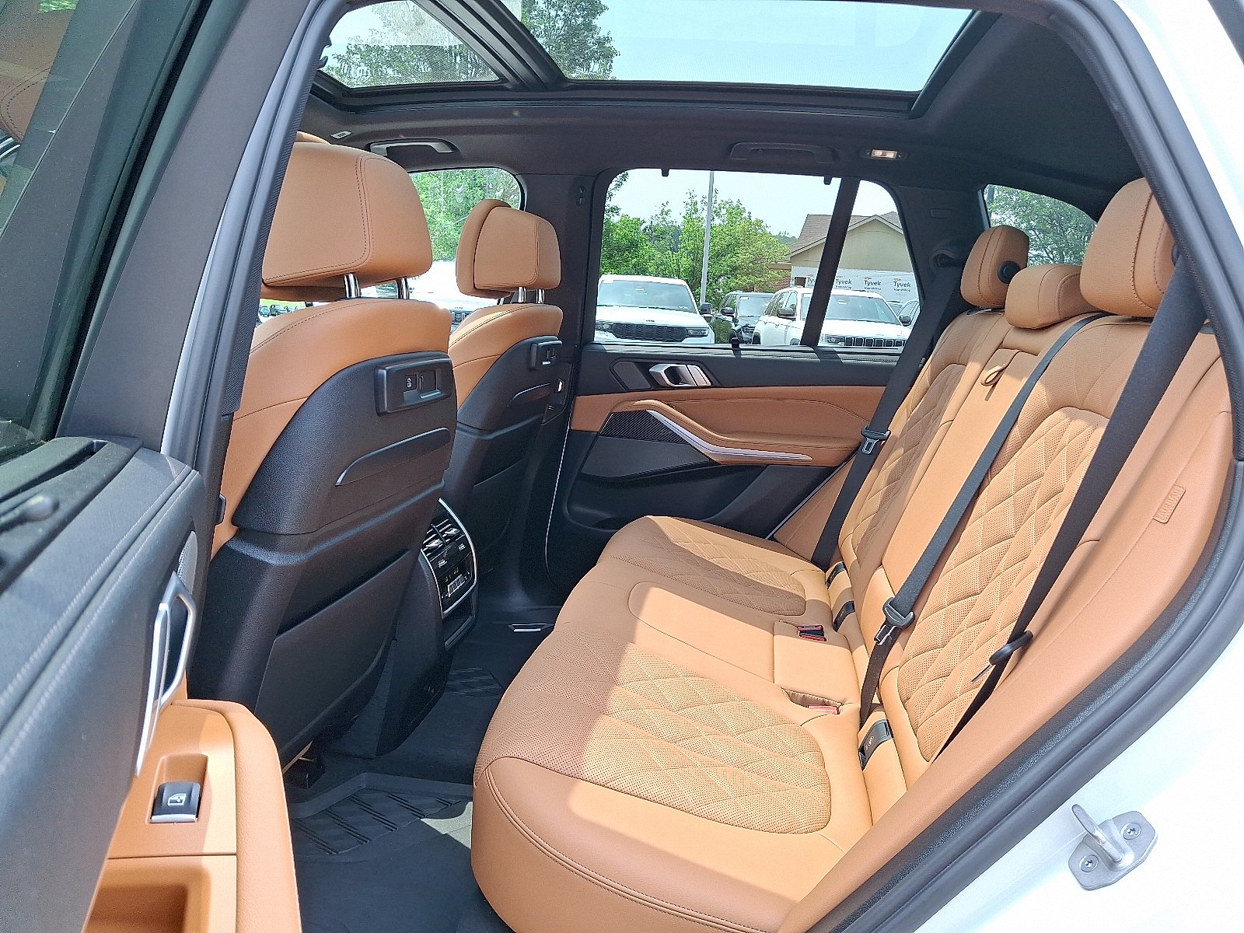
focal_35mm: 25
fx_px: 898
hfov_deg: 69.4
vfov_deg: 54.9
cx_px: 622
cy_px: 466
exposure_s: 1/120
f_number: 1.8
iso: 26
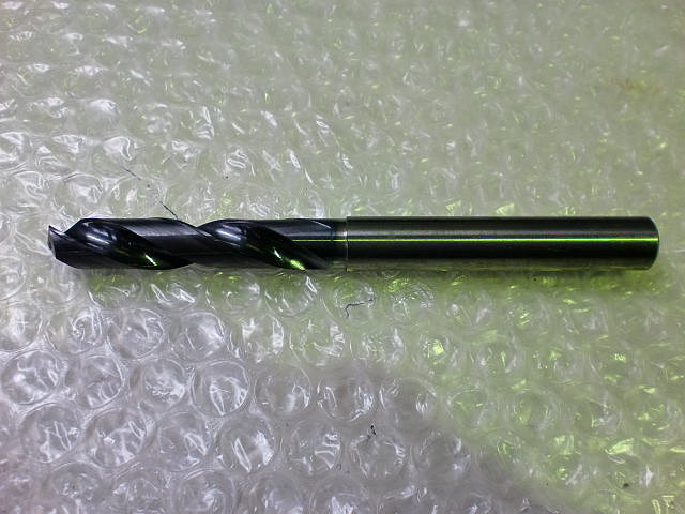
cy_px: 257
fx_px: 693
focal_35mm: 35
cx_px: 342
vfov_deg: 40.7
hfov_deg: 52.6
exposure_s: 1/60
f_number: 3.1
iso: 160
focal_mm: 6.3
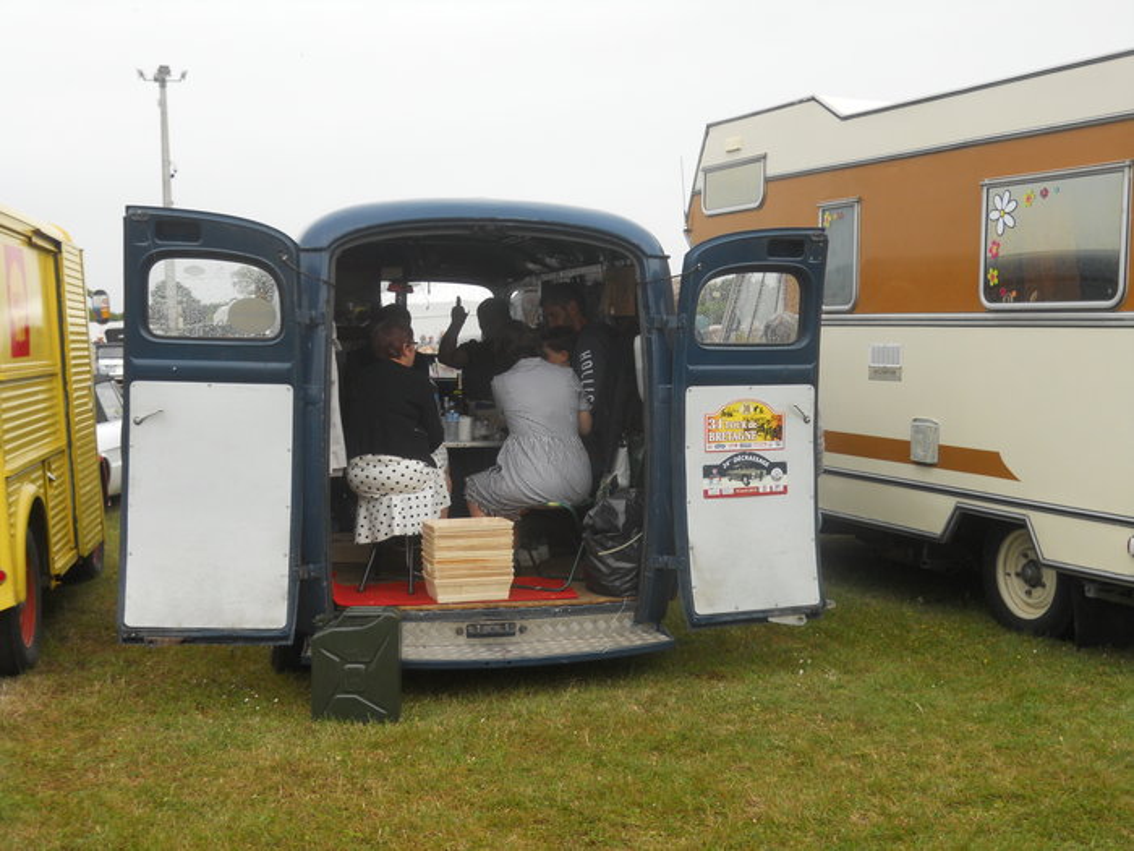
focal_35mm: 41
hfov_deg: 45.8
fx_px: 1343
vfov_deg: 35.1
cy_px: 426
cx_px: 567
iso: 80
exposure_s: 1/200
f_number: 3.2
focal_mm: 7.3
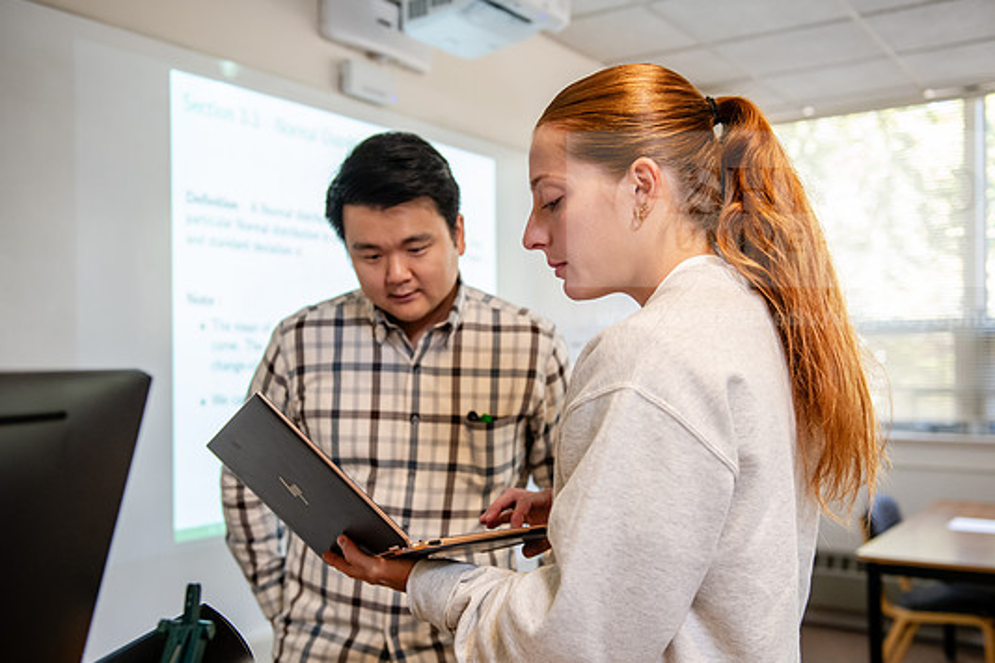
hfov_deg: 50.7
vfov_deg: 35.0
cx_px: 511
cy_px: 357
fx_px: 1050
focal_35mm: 38
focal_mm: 35
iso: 1250
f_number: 3.2
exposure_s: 1/200
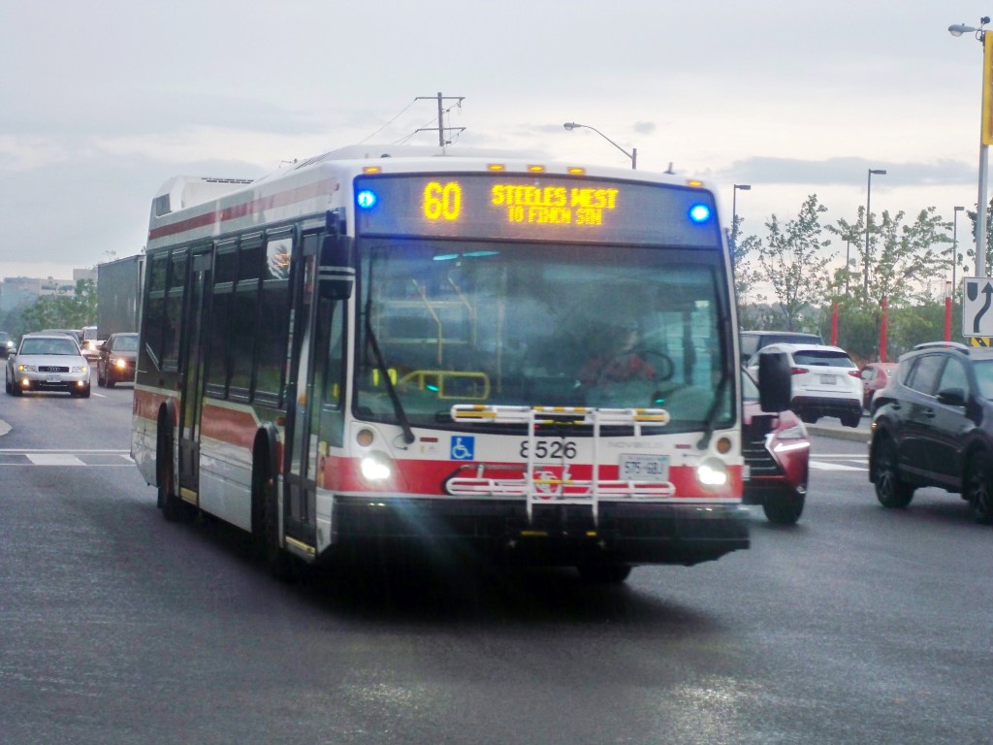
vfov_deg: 14.1
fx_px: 3012
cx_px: 496
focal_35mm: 105
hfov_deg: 18.7
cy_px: 372
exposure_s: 1/100
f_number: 5.7
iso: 400
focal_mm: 18.8
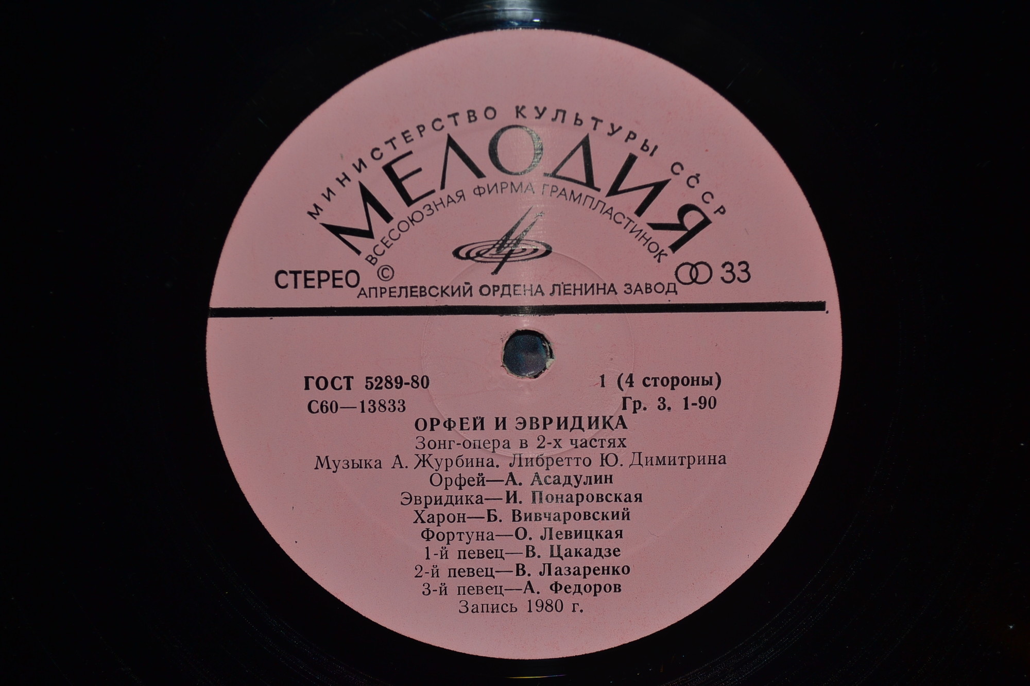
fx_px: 1502
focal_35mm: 52
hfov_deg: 37.9
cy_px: 343
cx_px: 515
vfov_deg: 25.7
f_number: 5
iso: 100
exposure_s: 1/60
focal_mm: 35
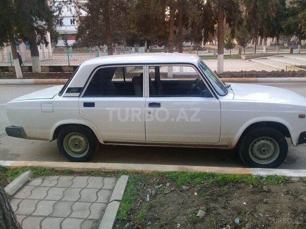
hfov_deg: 58.4
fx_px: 274
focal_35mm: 31
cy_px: 114
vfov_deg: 45.4
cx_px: 153
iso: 64
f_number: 2.2
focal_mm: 3.3
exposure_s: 1/100
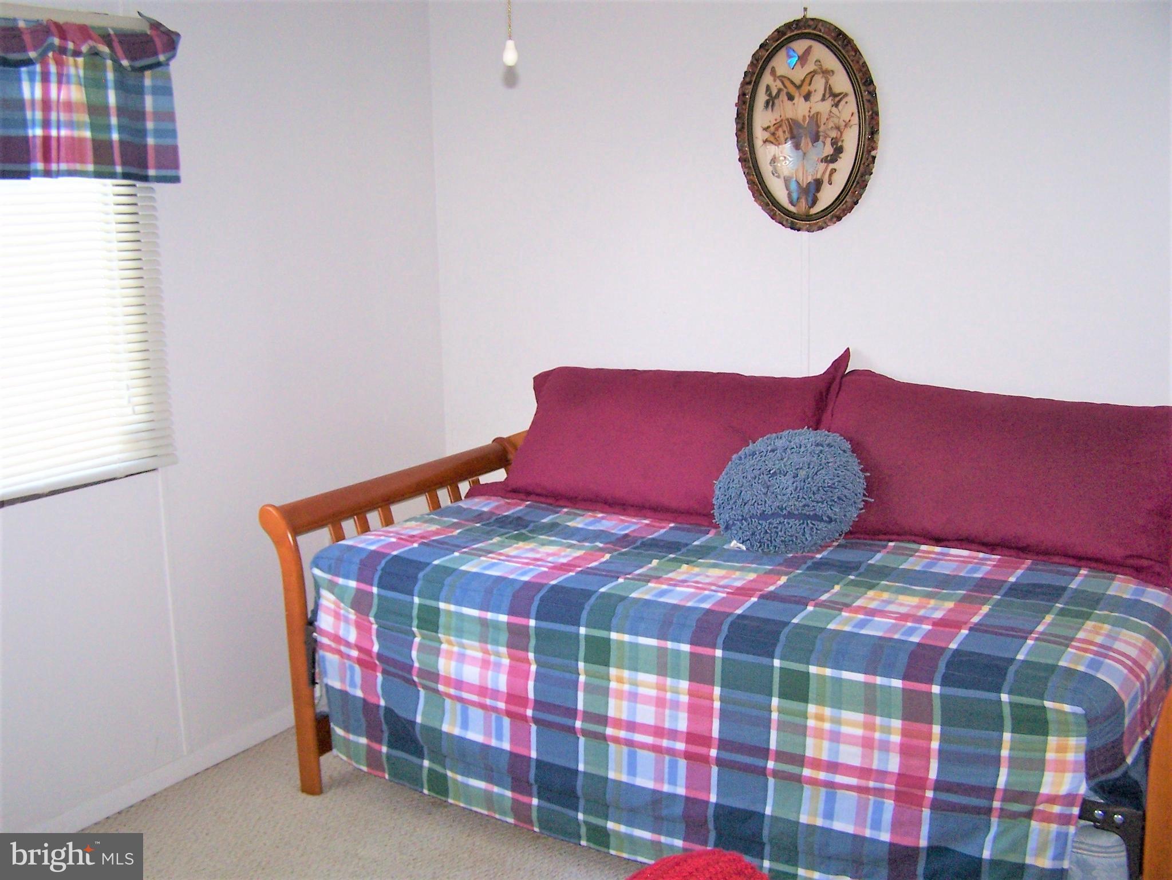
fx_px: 1287
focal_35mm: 38
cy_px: 440
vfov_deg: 37.7
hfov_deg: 49.0
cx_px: 586
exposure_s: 1/60
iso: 140
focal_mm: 6.3
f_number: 2.8
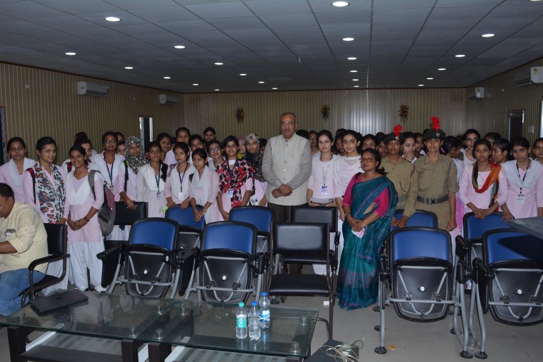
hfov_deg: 61.9
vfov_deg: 43.6
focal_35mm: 30
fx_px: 453
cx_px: 272
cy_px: 181
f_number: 8
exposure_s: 1/125
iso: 320
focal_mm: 20
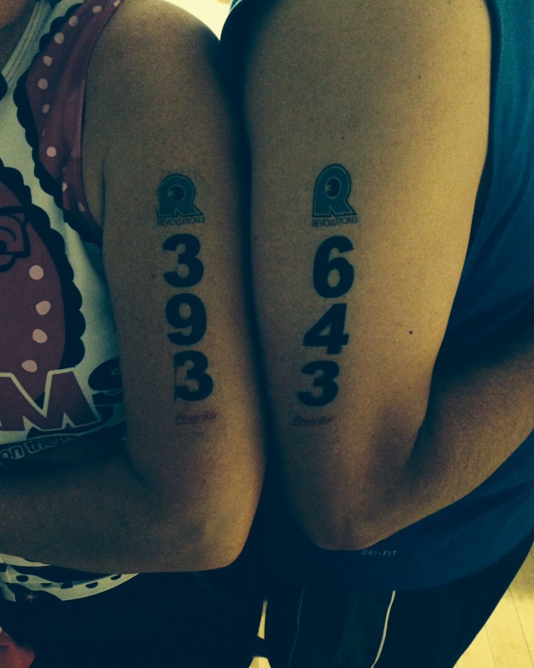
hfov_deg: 42.2
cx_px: 265
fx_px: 692
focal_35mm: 35
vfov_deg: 51.5
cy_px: 316
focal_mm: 4.12
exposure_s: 1/15
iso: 800
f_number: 2.4
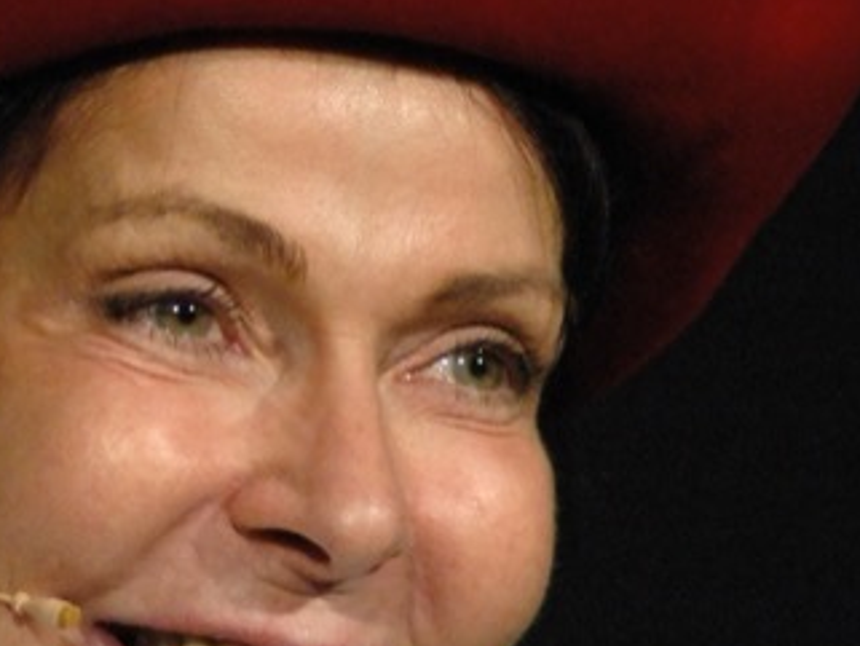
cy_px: 330
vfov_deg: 1.7
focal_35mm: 889
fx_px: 22095
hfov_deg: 2.2
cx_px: 225
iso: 1600
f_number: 5
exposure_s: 1/500
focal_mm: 220
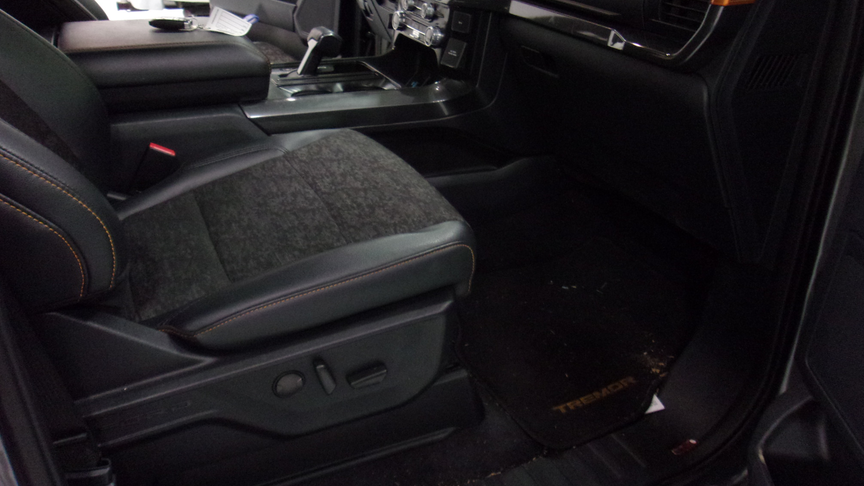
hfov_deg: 64.3
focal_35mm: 30
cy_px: 171
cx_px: 426
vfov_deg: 38.6
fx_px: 687
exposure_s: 1/19
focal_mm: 4.9
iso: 400
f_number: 3
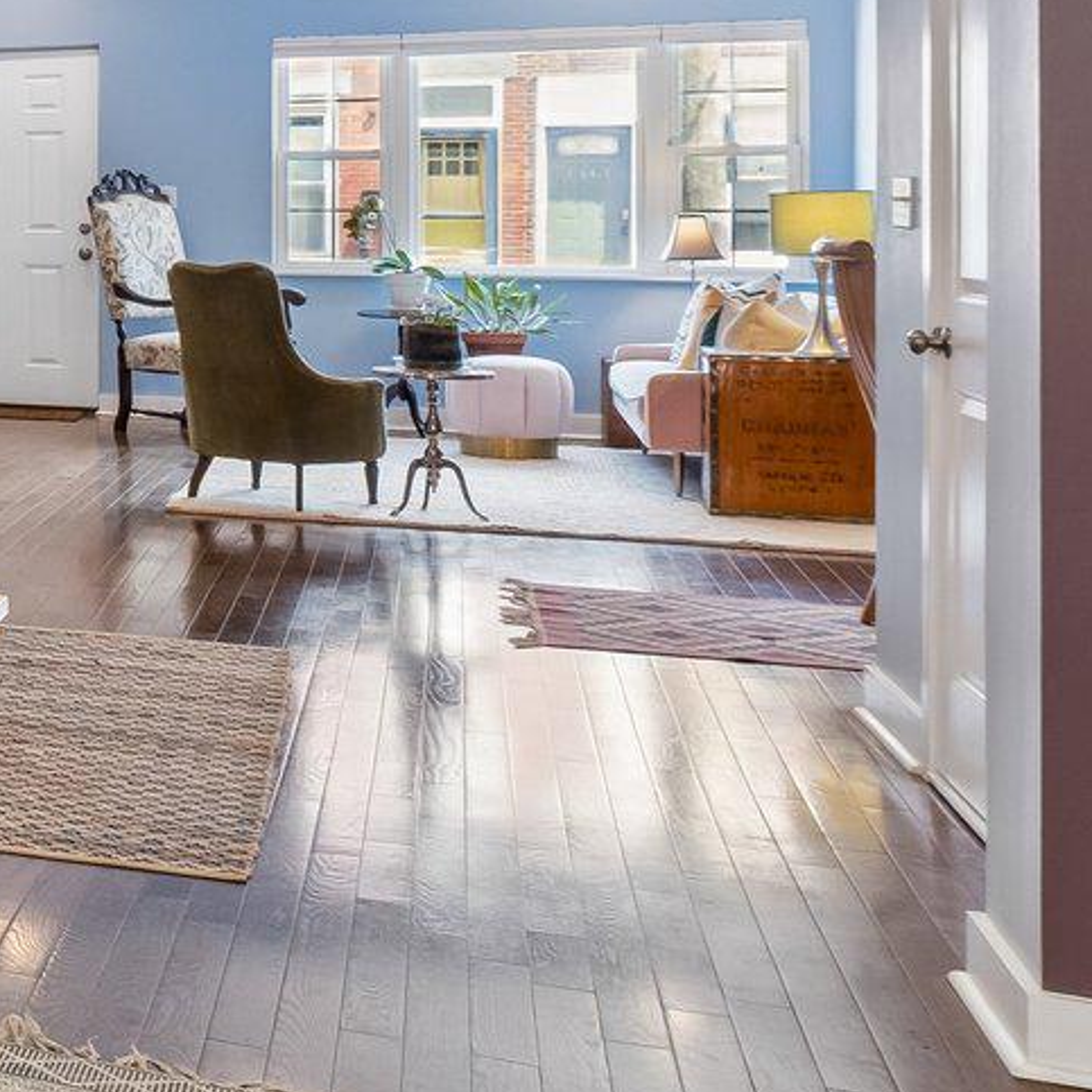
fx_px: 1927
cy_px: 189
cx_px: -891
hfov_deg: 21.0
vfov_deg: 30.7
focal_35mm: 54
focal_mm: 10
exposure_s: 1/6
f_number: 8
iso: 250
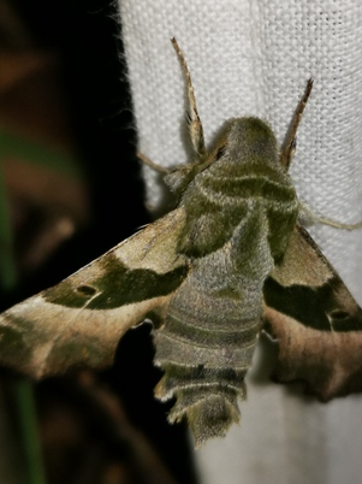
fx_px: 1200
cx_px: 249
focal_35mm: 86
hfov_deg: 17.1
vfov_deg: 22.8
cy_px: 208
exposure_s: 1/100
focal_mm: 5.58
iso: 100
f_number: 1.8
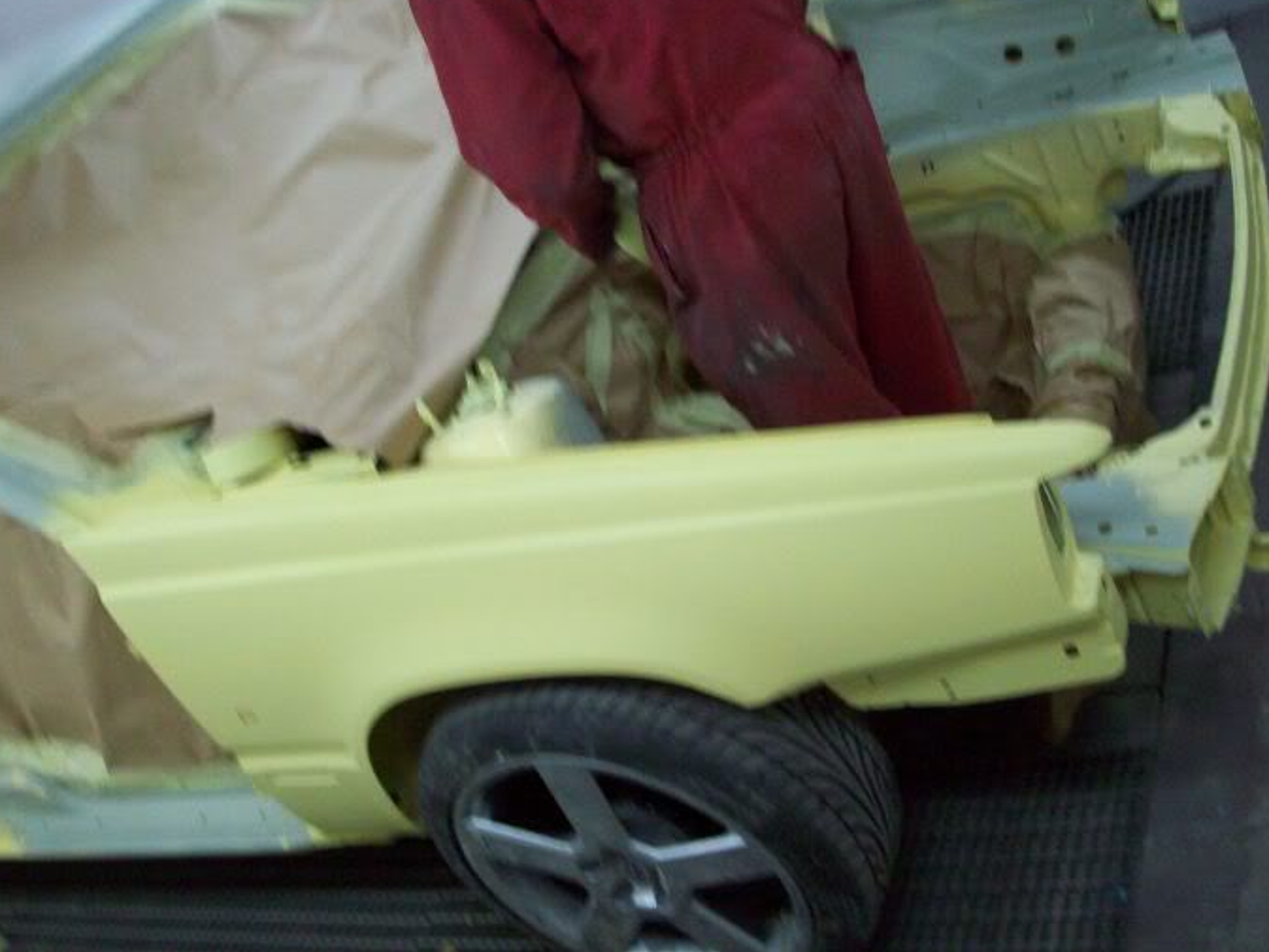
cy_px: 388
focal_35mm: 44
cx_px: 675
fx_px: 1613
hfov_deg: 42.9
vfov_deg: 32.8
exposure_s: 1/45
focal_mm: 6.2
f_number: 2.8
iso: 160
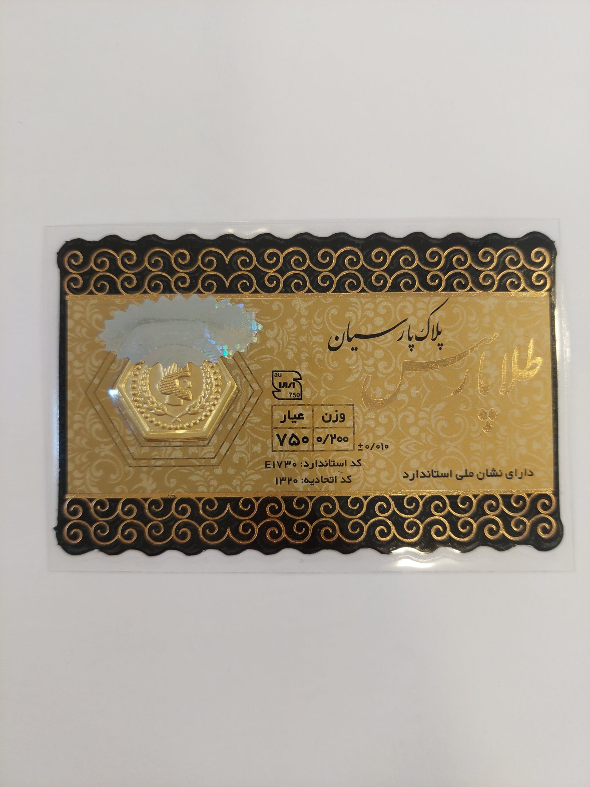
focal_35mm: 25
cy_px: 394
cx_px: 295
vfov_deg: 69.4
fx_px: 568
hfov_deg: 54.9
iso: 64
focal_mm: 5.23
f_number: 1.8
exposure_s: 1/100
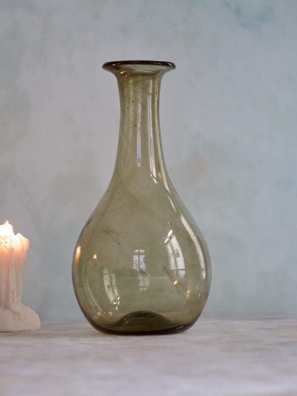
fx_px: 1373
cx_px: 148
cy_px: 198
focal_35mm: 120
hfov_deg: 12.3
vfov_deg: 16.4
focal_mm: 60
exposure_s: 1/125
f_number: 4
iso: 2000
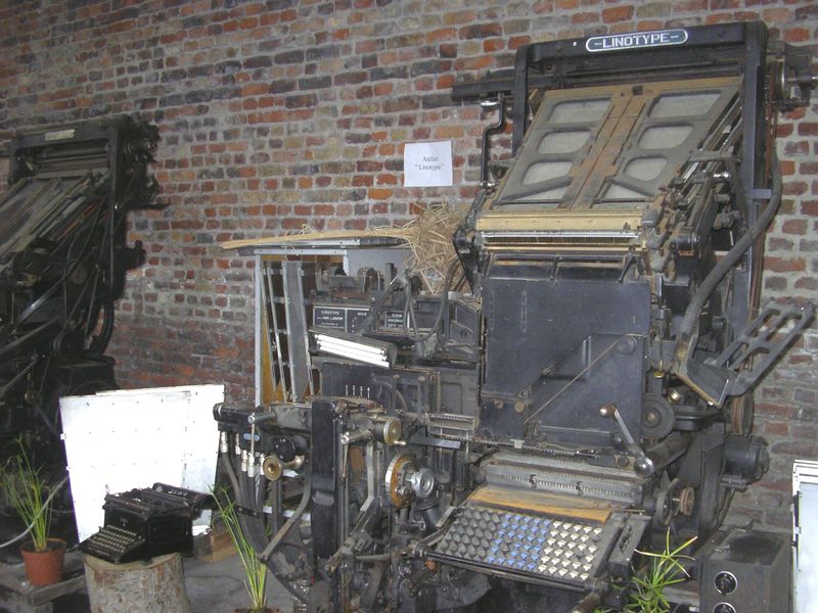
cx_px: 409
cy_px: 306
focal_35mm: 38
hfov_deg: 49.0
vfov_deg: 37.7
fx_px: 898
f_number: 2.9
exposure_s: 1/60
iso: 200
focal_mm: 5.8
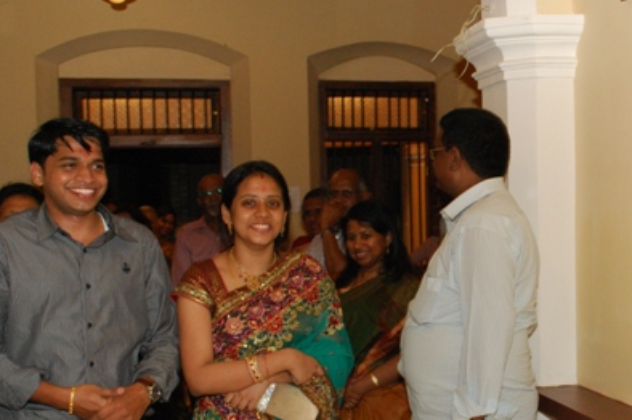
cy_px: 297
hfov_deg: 34.5
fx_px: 1000
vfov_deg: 23.6
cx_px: 450
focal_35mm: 57
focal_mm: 20
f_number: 7.1
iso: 800
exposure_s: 1/60
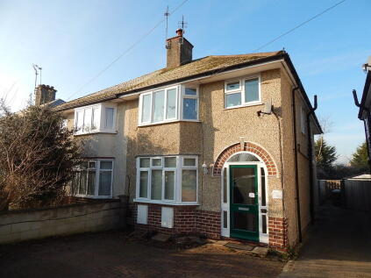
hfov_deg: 73.9
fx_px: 246
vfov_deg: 58.9
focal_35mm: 23
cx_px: 186
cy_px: 139
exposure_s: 1/800
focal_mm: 4
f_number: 3
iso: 125
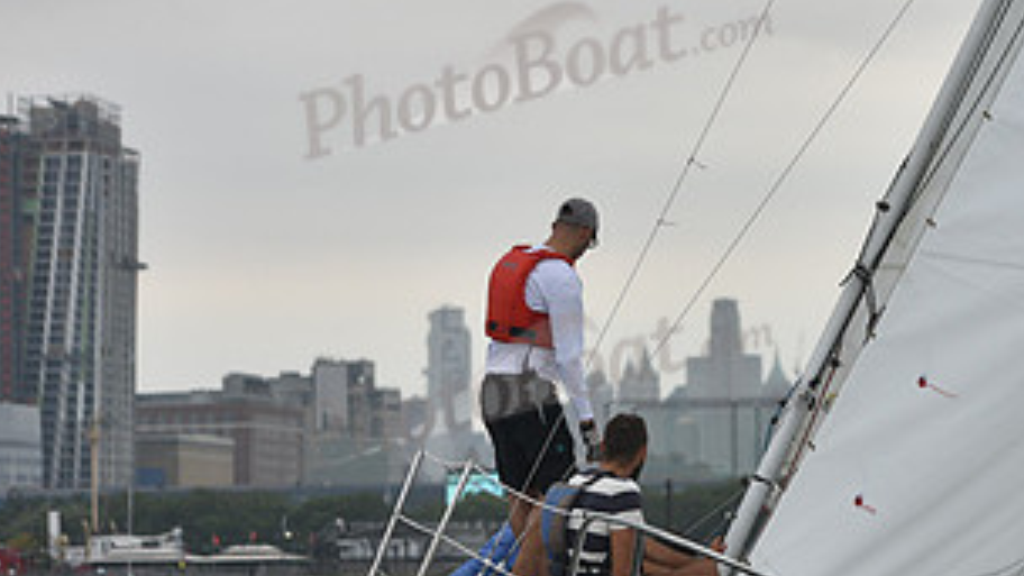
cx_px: 950
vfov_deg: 6.6
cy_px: 510
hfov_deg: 11.6
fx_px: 4996
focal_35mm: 184
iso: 320
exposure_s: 1/1000
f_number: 4
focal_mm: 92
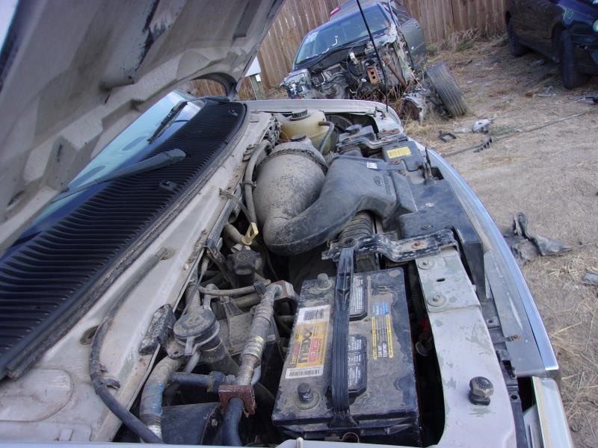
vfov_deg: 51.4
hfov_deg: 65.3
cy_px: 224
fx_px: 466
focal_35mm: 27
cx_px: 299
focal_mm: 4.9
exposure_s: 1/320
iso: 80
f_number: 3
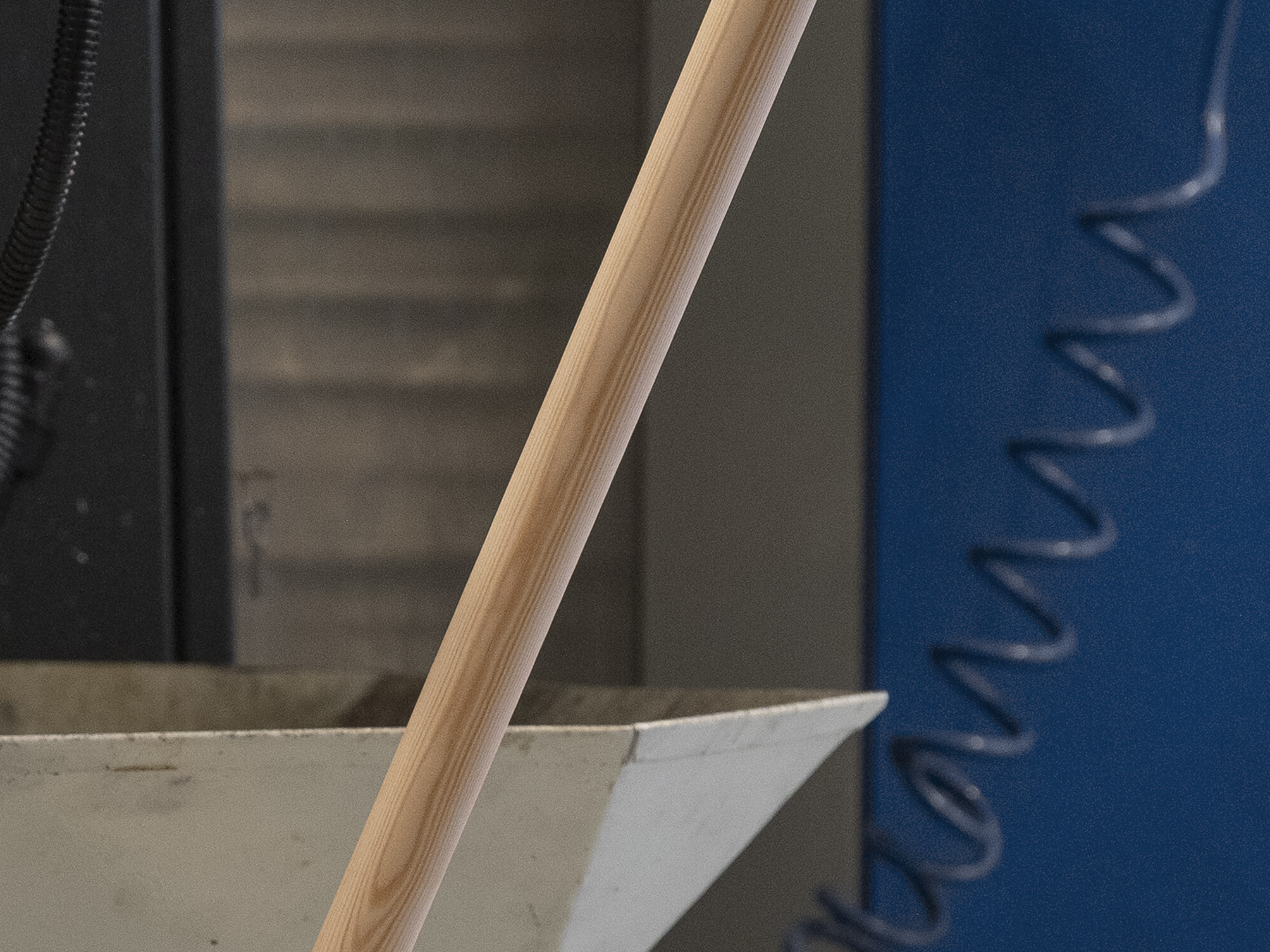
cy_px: 794
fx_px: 5430
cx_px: 351
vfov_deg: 10.0
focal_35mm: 148
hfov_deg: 13.3
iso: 800
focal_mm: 44.9
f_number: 6.4
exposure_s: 1/125
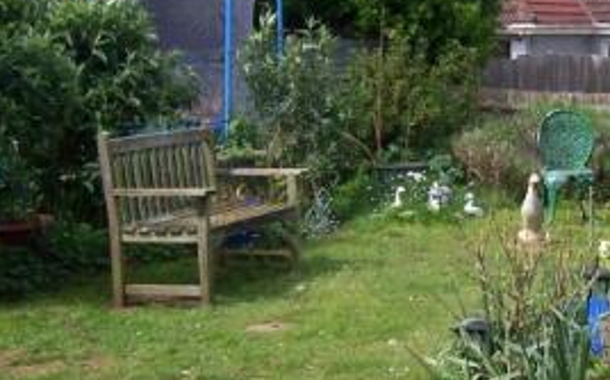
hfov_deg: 24.3
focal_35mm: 83
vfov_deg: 15.7
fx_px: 1379
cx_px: 545
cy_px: 245
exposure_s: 1/350
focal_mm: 6
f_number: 4.8
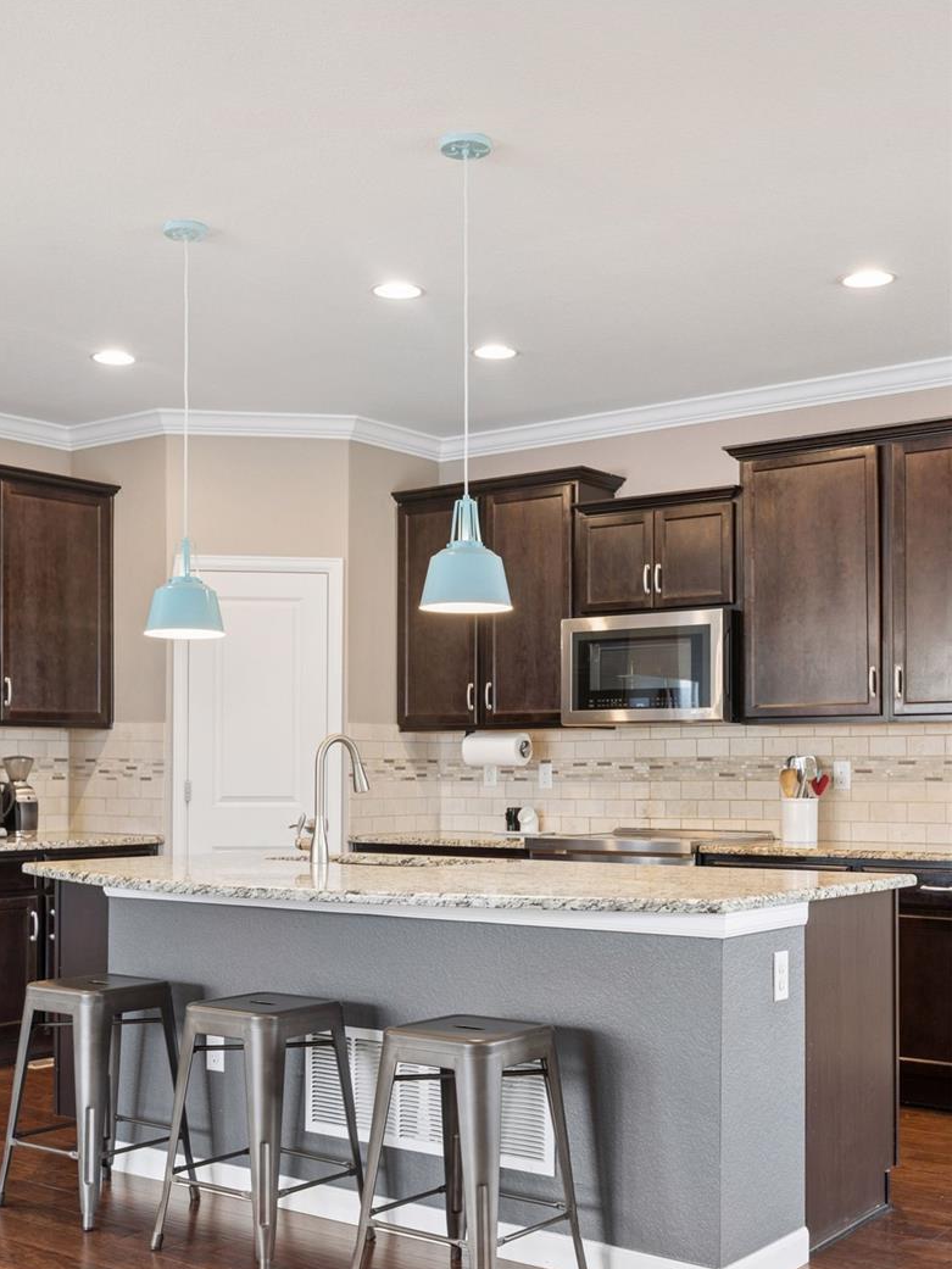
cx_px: 466
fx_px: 1503
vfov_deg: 45.7
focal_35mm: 41
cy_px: 684
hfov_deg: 35.1
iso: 400
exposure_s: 1/5
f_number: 9
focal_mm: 37
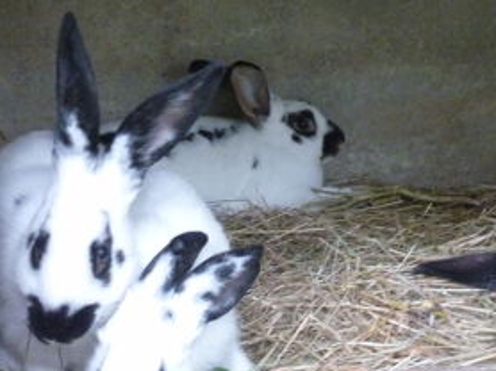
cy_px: 121
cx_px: 282
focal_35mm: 83
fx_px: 1188
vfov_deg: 17.7
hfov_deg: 23.6
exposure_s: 1/30
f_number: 3.8
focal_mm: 7.9
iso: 800
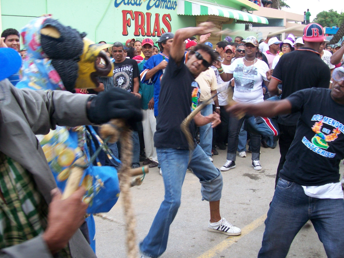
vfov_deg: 34.3
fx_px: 417
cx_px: 175
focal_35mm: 42
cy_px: 142
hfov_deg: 44.8
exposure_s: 1/67.4
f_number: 2.7
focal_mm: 6
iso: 80
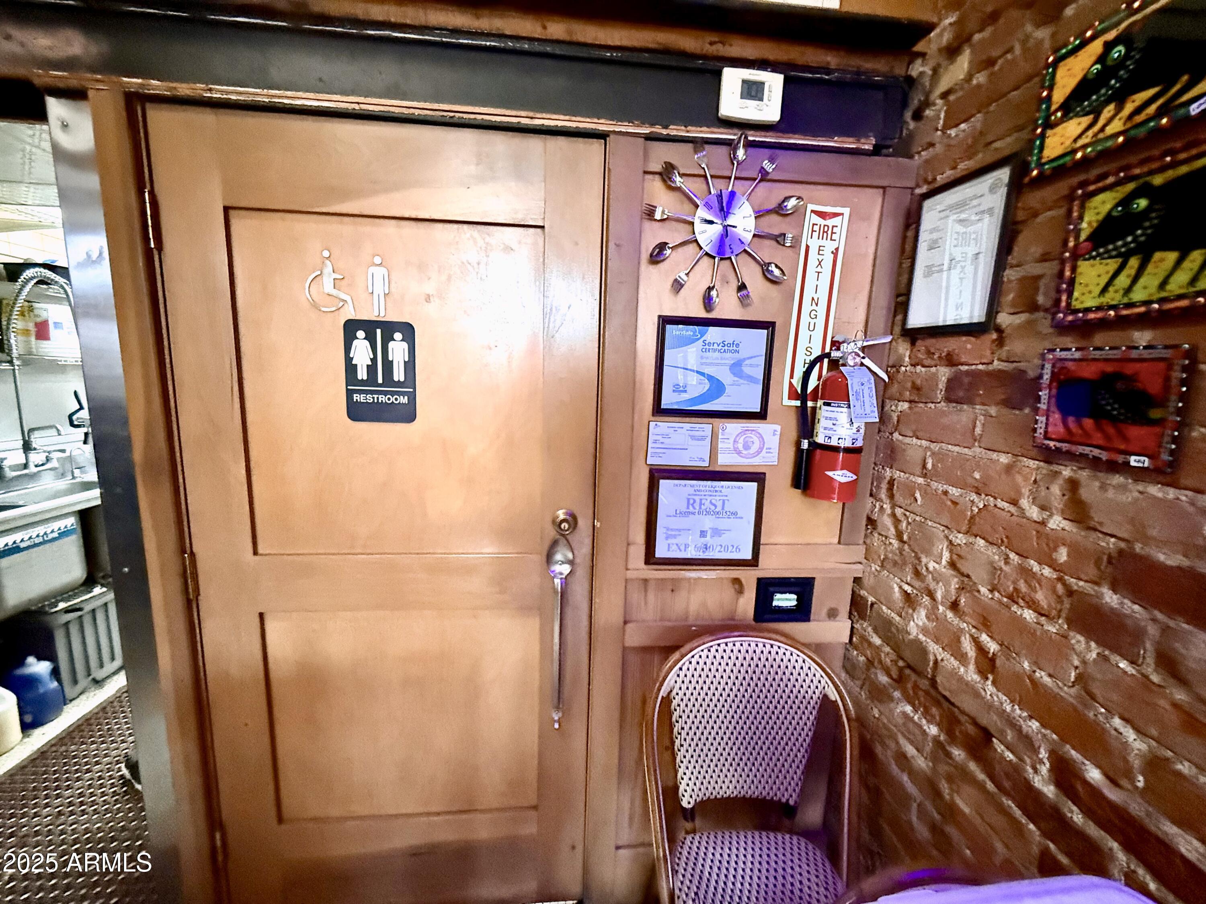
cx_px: 603
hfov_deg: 102.1
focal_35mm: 14
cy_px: 452
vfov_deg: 85.7
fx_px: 488
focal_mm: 2.22
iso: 1250
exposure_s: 1/60
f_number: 2.2
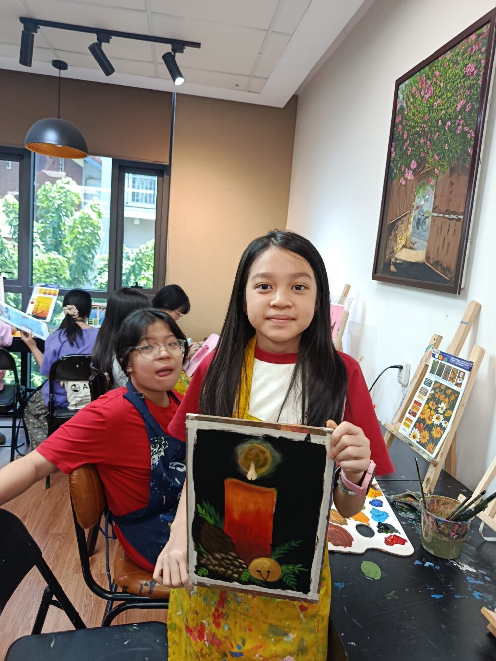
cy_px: 330
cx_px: 248
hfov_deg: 56.8
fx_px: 458
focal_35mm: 24
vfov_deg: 71.6
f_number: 1.7
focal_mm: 5.24
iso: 592
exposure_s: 1/100
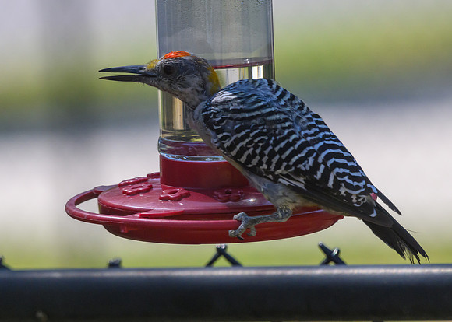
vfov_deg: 1.8
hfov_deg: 2.5
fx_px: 10381
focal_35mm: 809
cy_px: 113
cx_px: 182
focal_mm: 500
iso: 2200
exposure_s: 1/1250
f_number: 10
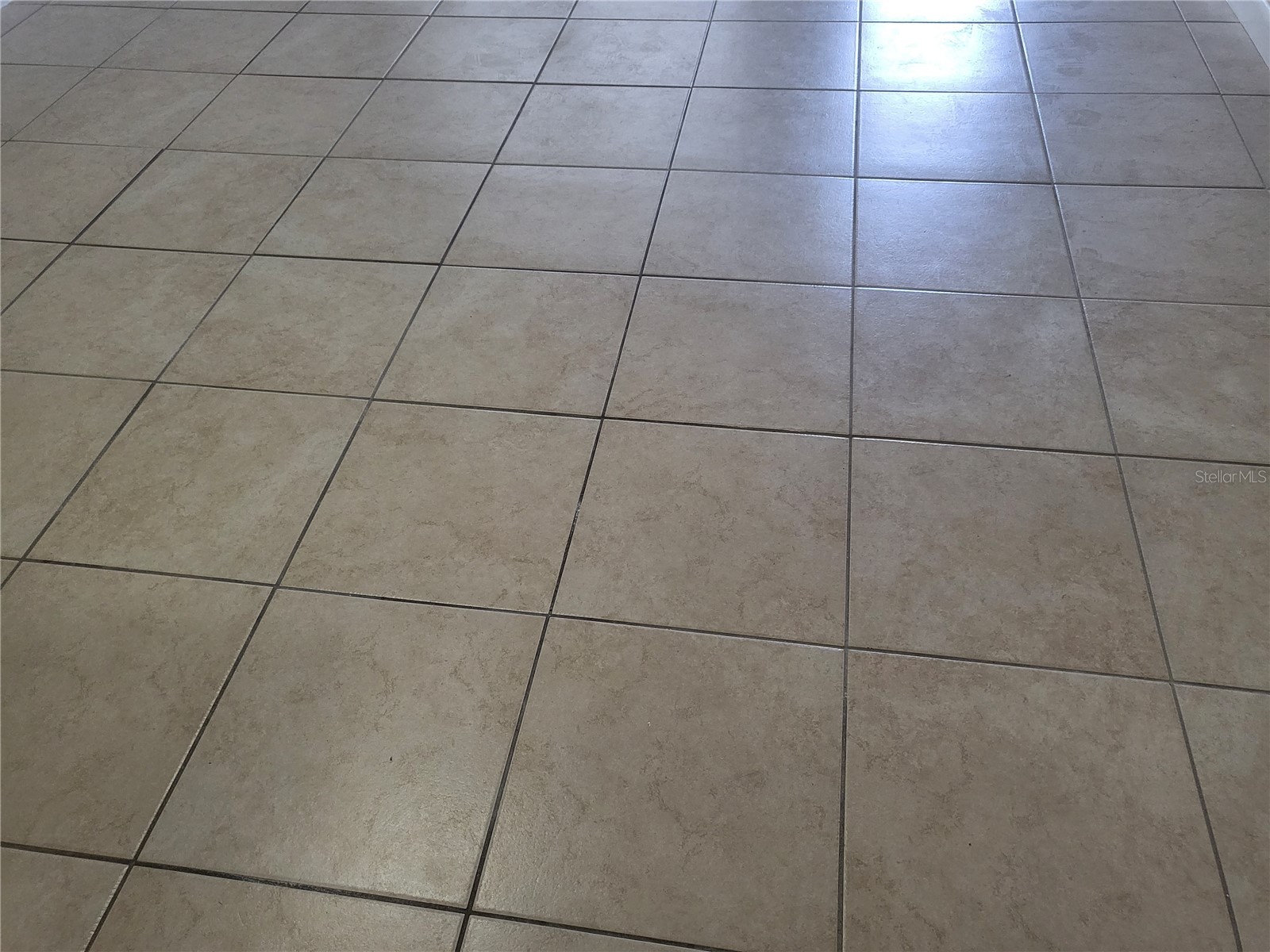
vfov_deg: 53.1
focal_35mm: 26
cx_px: 635
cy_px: 476
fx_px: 954
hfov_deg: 67.3
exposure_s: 1/120
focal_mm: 4.25
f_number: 1.8
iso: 250
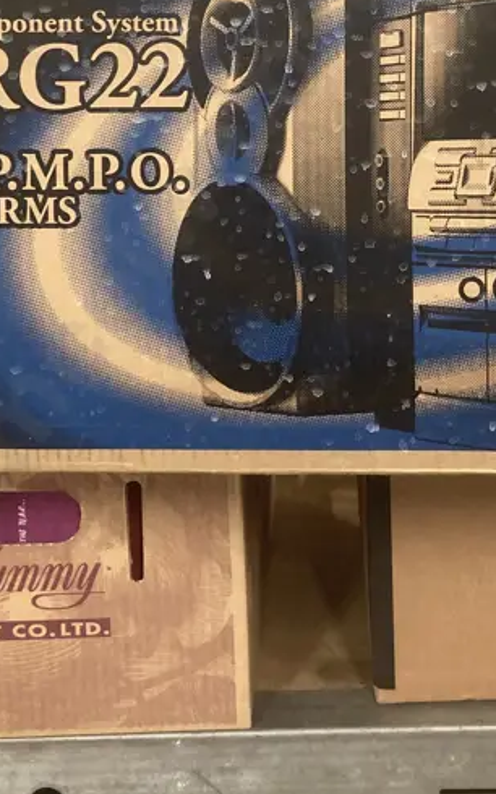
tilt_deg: -6.2
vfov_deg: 31.1
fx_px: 1342
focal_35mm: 62
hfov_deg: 20.9
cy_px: 41
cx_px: 308
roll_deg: +0.6
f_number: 1.8
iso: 125
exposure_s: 1/50
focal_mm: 3.99
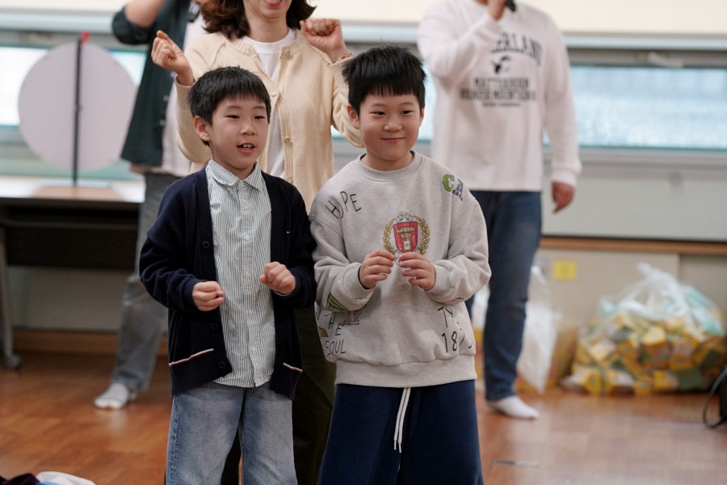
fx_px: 2908
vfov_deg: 9.5
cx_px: 364
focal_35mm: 144
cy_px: 242
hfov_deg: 14.3
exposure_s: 1/160
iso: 1600
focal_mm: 144
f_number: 4
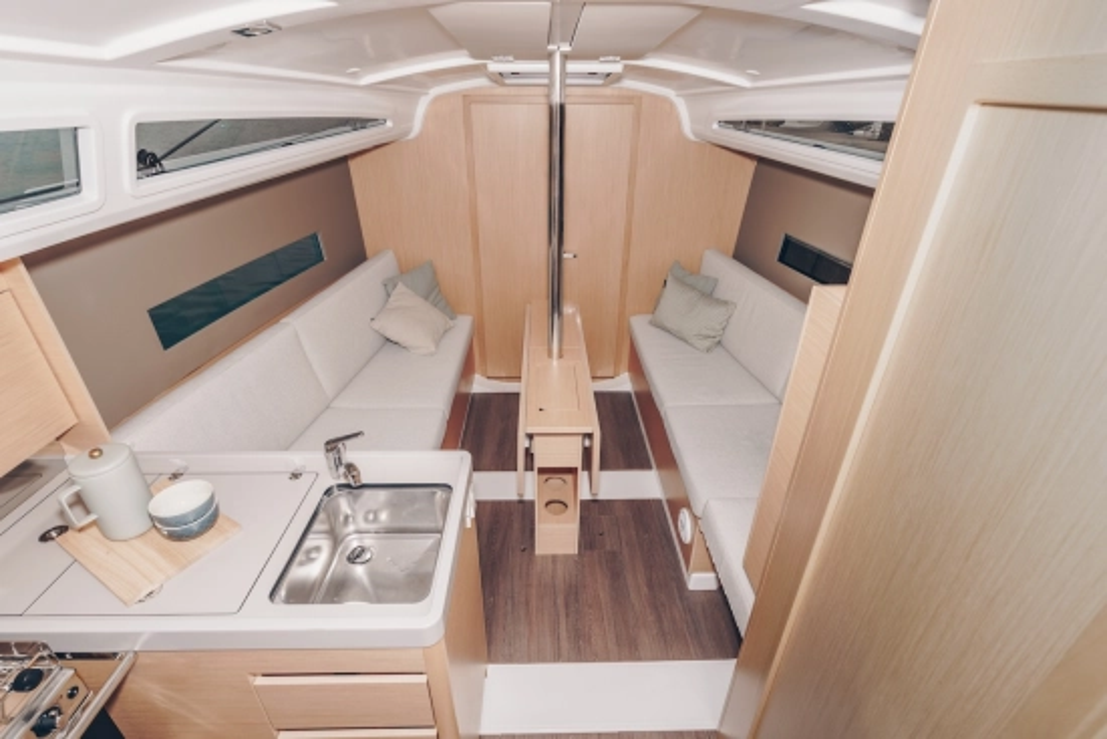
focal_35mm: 16
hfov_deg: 96.7
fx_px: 492
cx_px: 554
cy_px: 370
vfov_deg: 73.8
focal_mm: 16
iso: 100
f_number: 8
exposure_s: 1/60
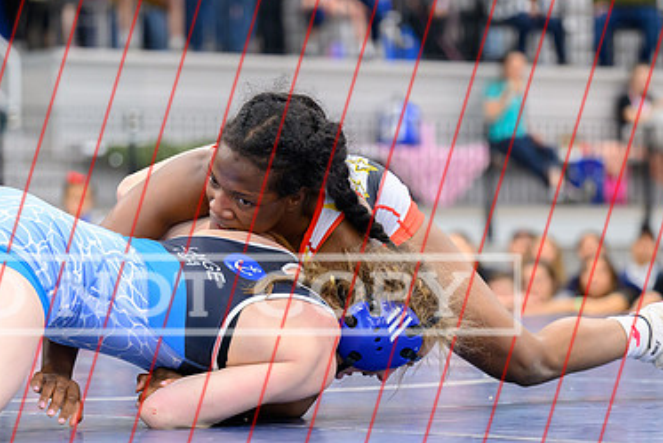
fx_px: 3261
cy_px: 315
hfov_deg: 11.6
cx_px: 269
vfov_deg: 7.8
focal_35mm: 177
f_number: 2.8
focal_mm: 94
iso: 3200
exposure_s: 1/800
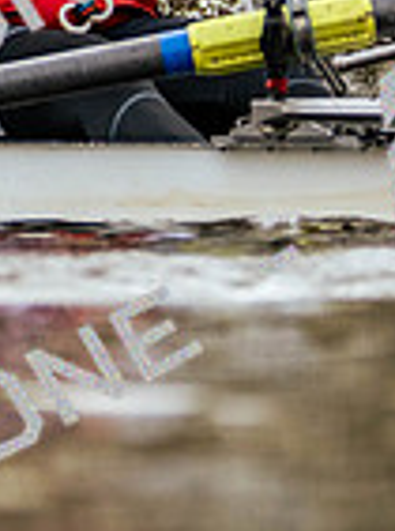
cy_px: -119
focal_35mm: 1063
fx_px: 16247
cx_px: 56
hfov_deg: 1.4
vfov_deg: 1.9
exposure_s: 1/2000
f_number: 6.3
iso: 1600
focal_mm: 268
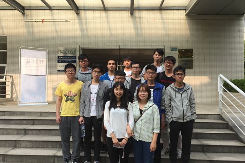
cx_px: 120
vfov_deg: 42.3
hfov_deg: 60.3
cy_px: 87
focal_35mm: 31
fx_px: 211
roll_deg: -1.9
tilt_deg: +0.5
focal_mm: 4.15
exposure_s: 1/682
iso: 32
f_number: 2.2
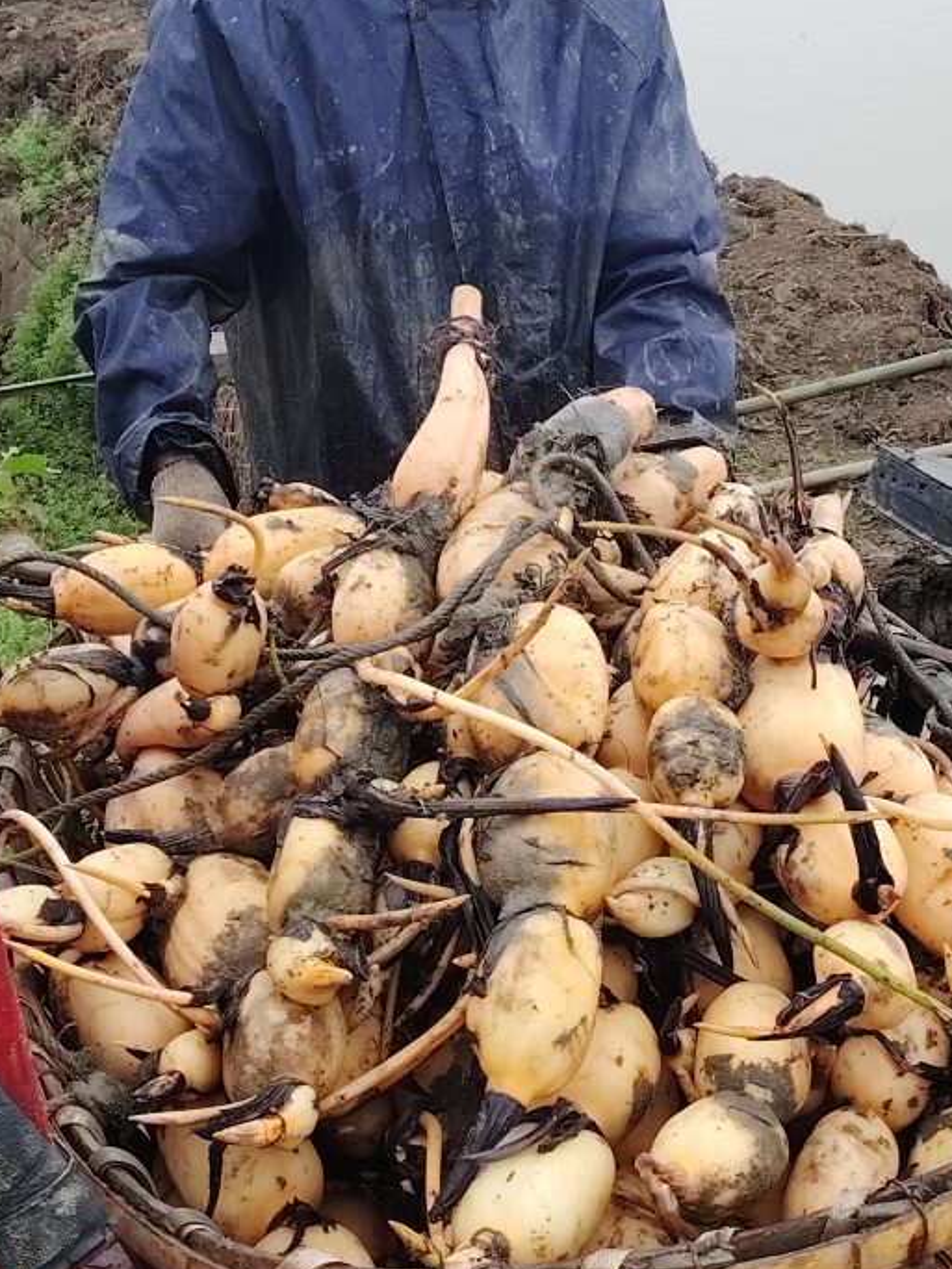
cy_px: 769
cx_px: 551
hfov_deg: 22.9
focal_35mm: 64
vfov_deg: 30.2
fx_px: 2347
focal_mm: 5.25
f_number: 1.75
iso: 100
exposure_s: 1/140
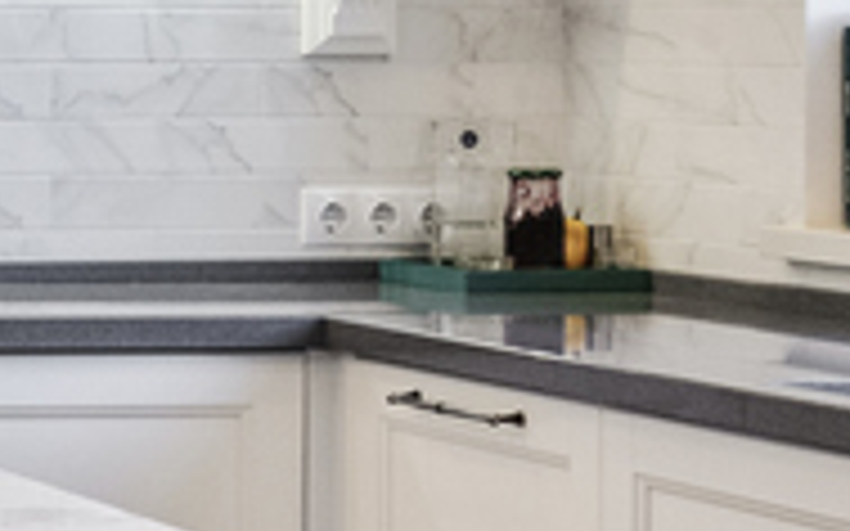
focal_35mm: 162
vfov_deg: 8.0
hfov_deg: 10.8
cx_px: -1246
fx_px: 3752
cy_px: -7
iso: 500
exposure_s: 1/30
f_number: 8
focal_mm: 24
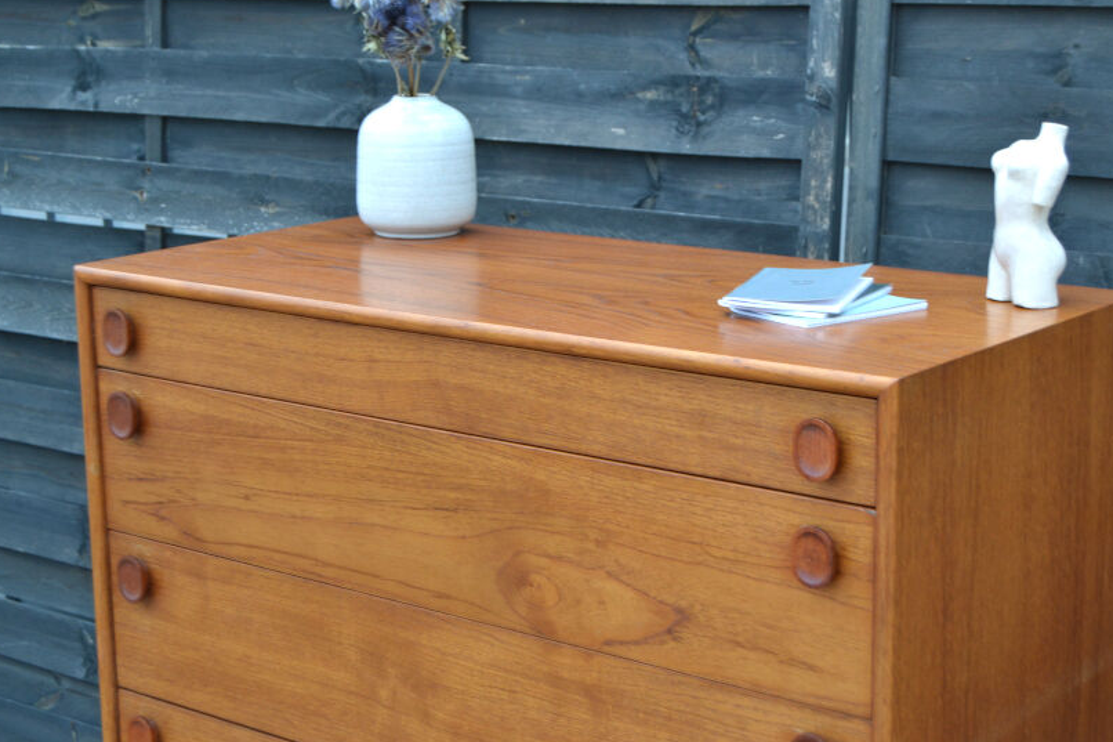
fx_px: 2071
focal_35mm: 67
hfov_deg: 30.1
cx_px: 592
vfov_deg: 20.3
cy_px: 351
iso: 500
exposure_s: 1/60
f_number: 5
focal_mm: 40
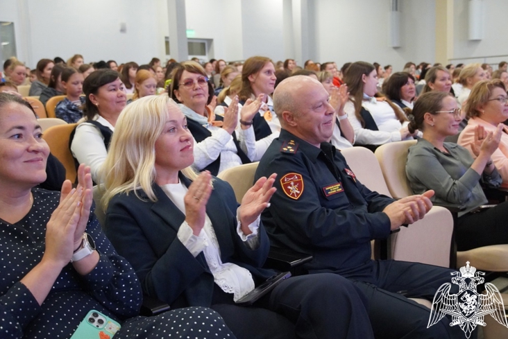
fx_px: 628
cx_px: 256
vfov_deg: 30.2
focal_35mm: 45
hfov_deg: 44.0
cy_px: 172
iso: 6400
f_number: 4.5
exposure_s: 1/160
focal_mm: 29
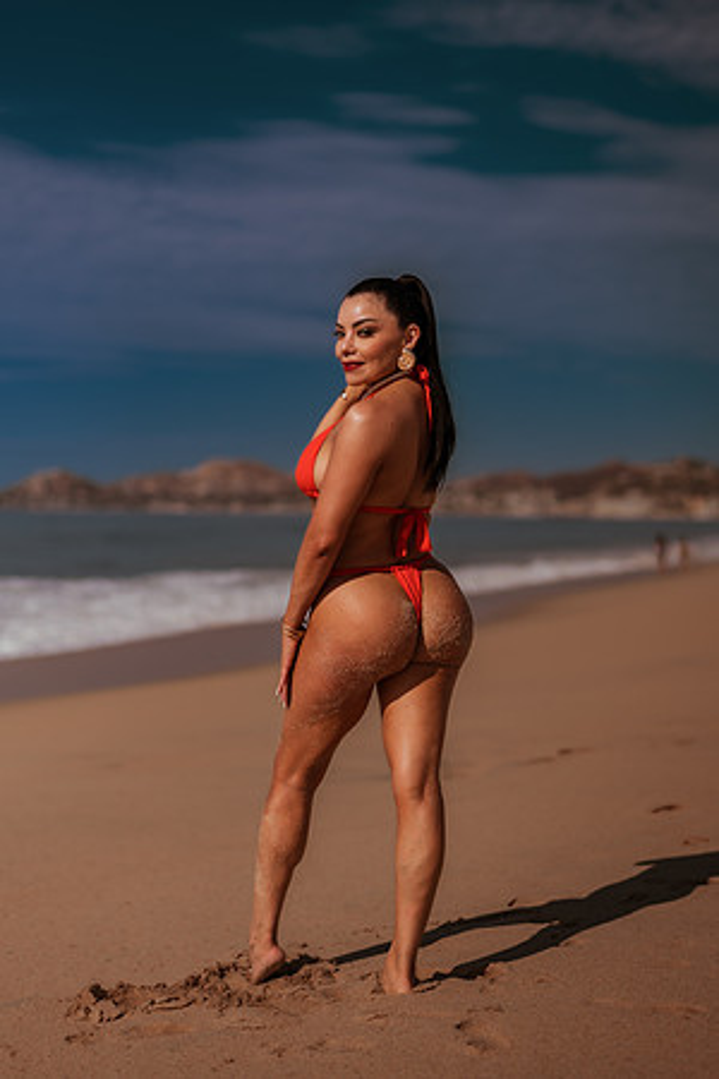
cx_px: 360
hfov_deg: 23.4
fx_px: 1737
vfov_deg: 34.5
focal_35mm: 58
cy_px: 540
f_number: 2
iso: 50
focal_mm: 58
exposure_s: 1/8000
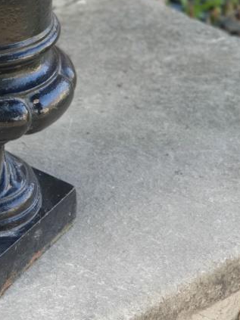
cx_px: -40
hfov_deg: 11.5
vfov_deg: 15.4
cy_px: 17
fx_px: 1165
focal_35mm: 126
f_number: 2.4
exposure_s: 1/33
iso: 100
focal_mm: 6
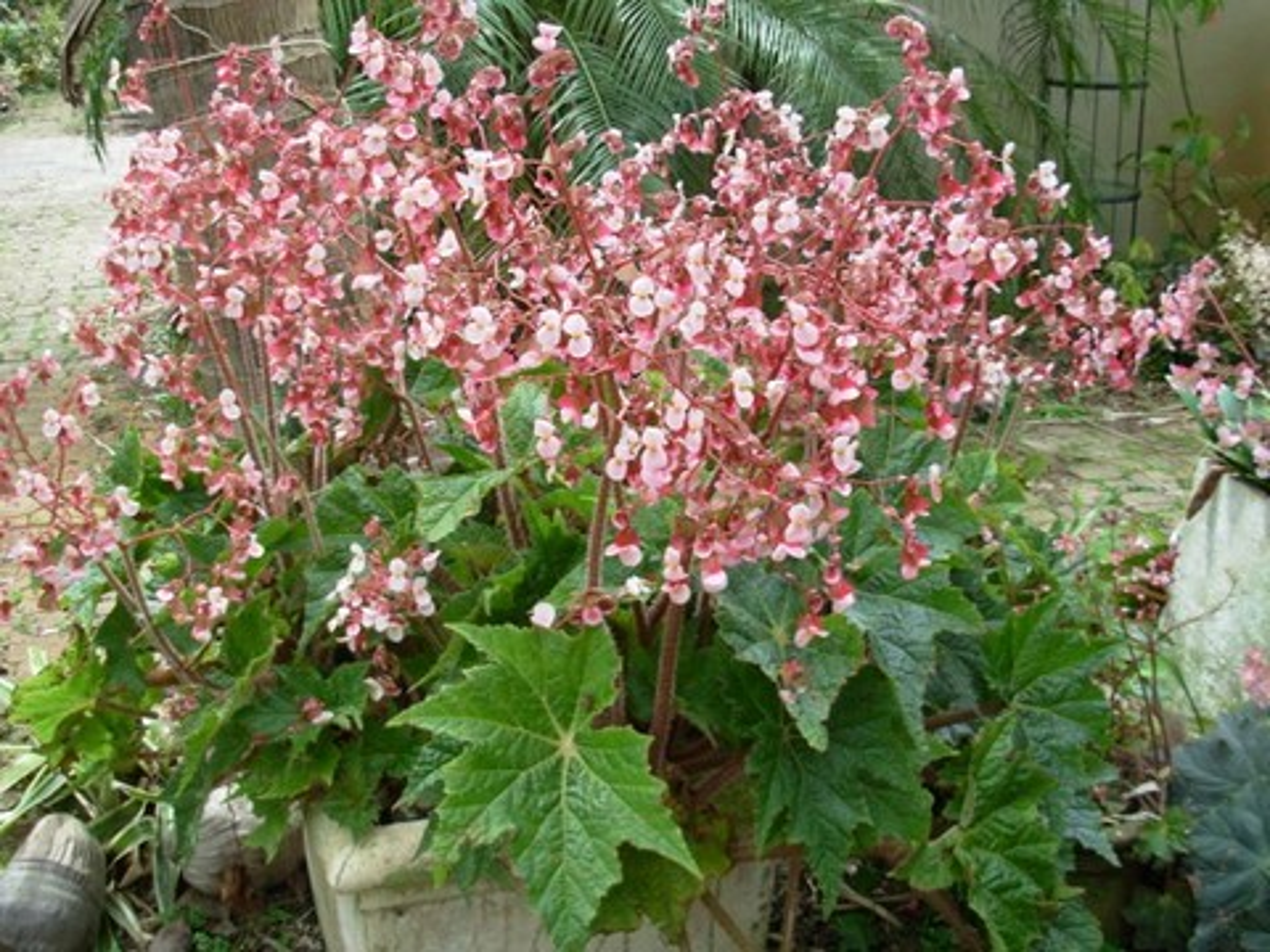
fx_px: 1394
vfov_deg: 37.7
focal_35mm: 38
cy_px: 476
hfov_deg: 49.0
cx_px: 635
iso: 50
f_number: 2.9
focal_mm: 6.3
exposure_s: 1/140
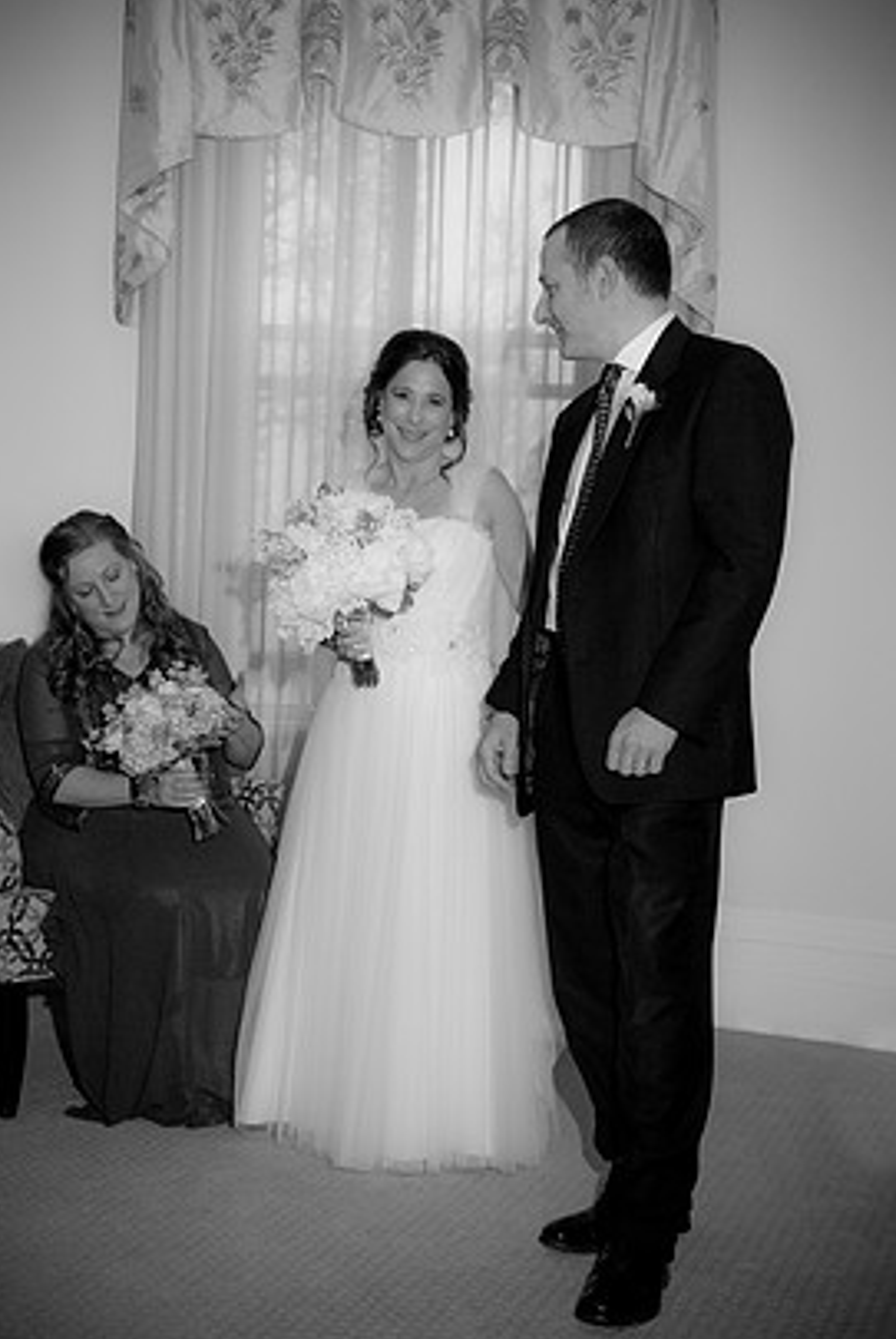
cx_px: 418
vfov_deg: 39.6
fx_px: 1862
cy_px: 655
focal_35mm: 50
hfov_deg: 27.1
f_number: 5
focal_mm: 30
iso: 800
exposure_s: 1/160
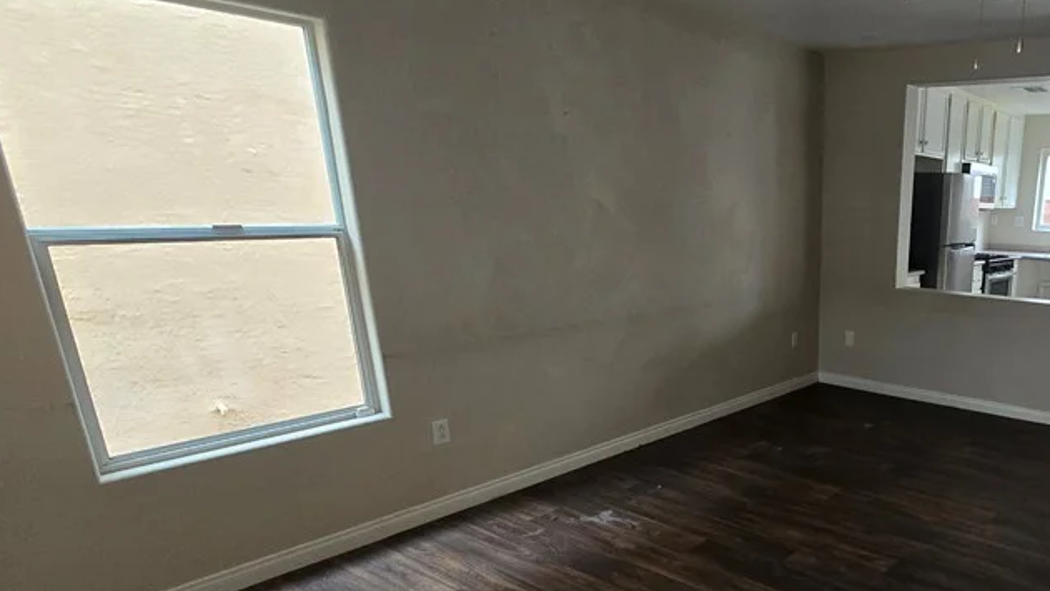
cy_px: 410
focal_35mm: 23
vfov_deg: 48.4
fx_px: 640
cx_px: 824
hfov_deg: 71.6
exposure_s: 1/60
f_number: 2.2
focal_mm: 2.2
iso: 500
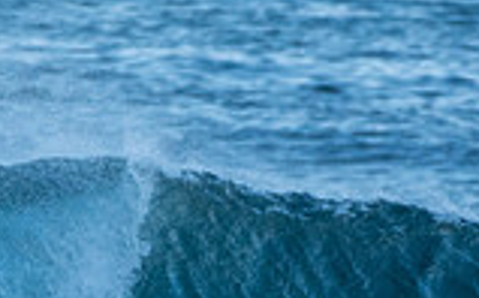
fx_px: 36435
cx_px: 117
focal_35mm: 2794
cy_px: 435
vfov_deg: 0.5
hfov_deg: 0.8
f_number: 5.6
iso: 800
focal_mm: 500
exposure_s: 1/1600
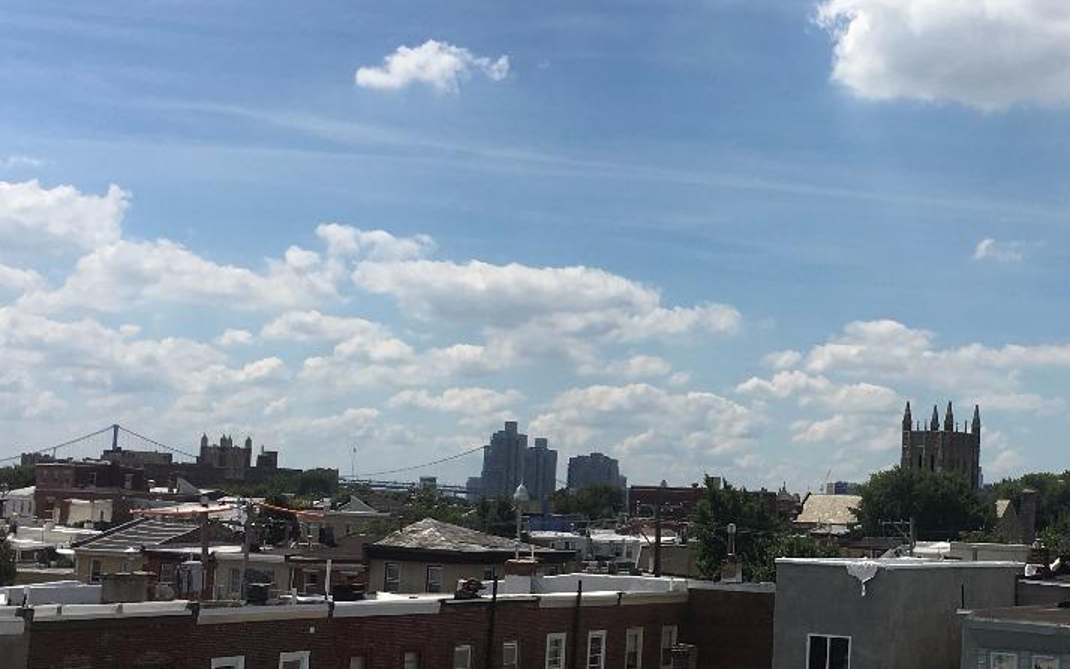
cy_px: 412
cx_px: 863
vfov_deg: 20.9
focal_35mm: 62
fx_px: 1808
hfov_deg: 32.1
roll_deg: -2.2
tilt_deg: +4.9
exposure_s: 1/3344
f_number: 2.2
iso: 25
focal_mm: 4.15
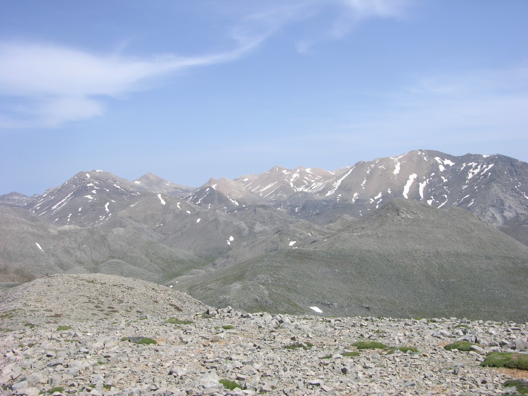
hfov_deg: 52.6
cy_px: 198
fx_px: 534
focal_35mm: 35
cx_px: 264
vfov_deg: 40.7
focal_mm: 8.9
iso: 50
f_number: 7.1
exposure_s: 1/214
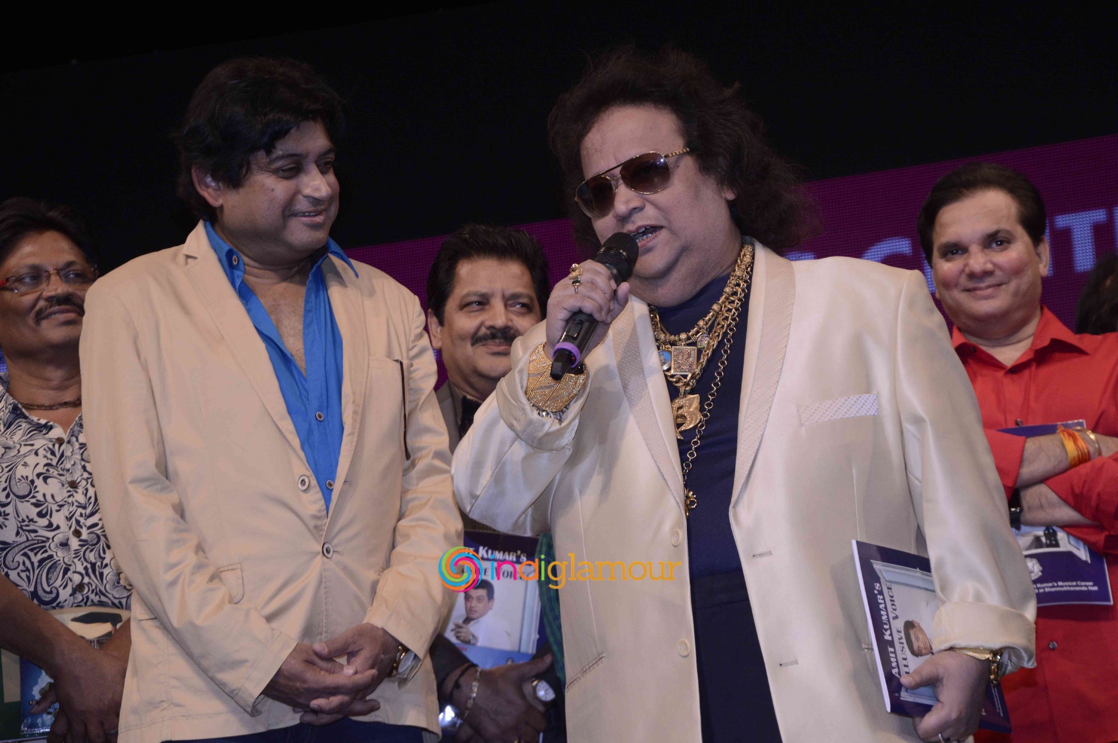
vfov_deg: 10.7
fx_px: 3956
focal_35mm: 128
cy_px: 372
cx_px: 559
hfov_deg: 16.1
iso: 800
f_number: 8
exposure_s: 1/200
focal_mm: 85
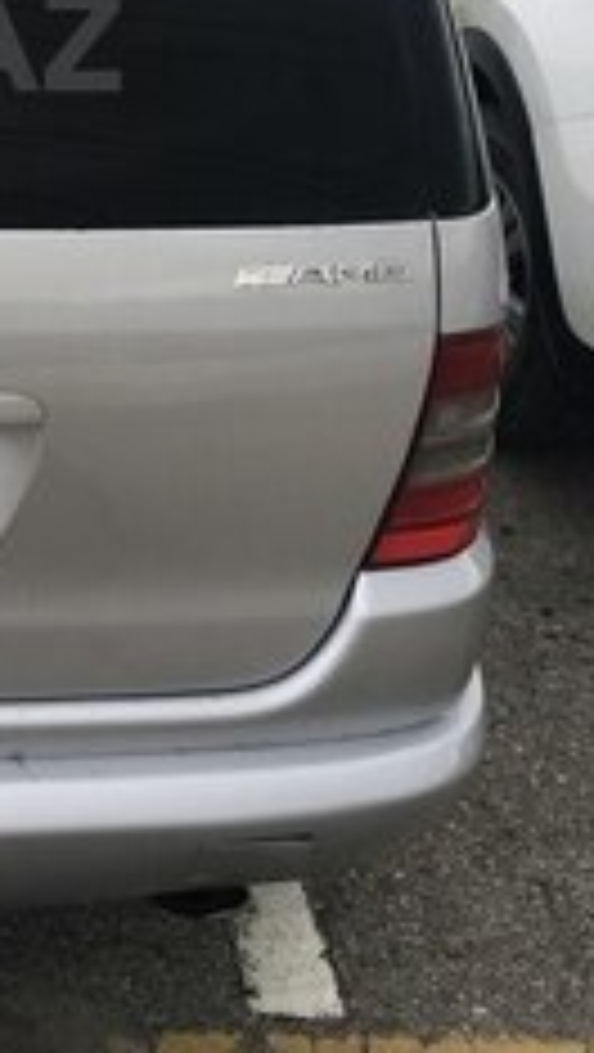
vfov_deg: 29.6
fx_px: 1872
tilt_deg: -16.2
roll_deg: -2.2
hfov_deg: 16.8
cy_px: 40
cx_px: -225
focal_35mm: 67
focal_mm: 4.15
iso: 25
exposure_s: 1/106
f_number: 2.2
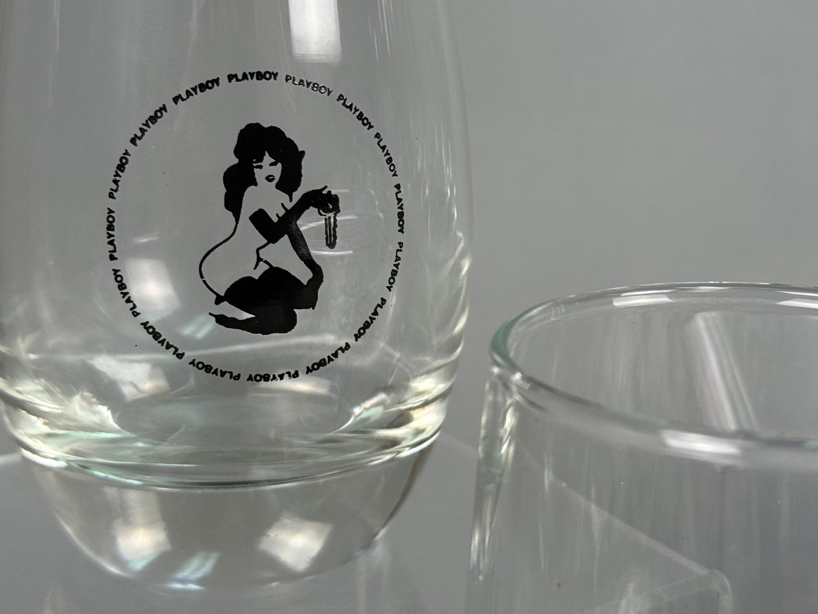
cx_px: 434
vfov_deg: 19.9
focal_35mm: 74
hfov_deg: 26.3
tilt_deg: -11.6
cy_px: 219
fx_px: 1749
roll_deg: +0.4
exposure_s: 1/120
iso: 80
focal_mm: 6.76
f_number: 1.78
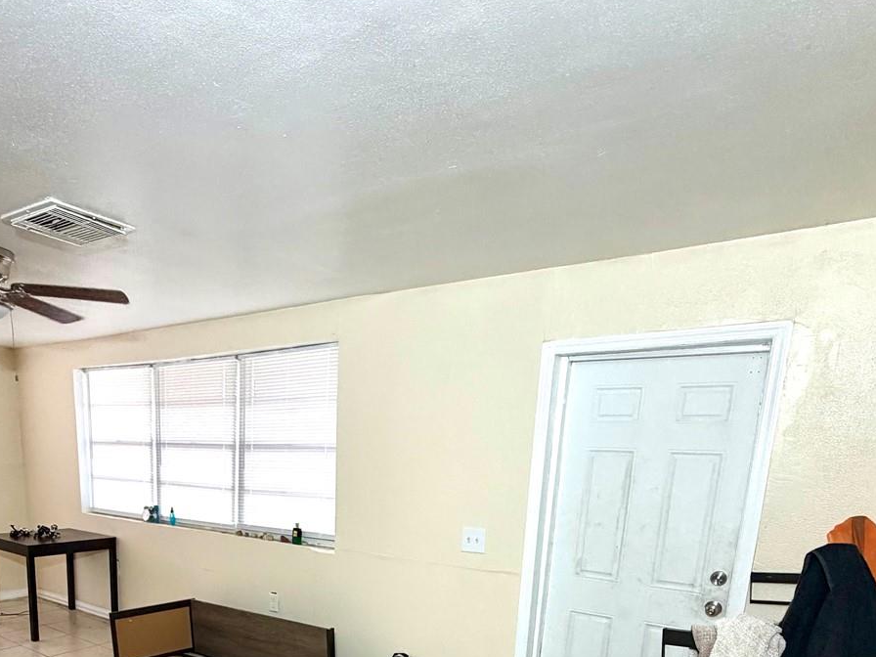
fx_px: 633
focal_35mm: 25
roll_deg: -0.8
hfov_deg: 68.1
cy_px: 576
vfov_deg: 49.6
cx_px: 316
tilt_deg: -12.0
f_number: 2.2
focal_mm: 2.22
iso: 250
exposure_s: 1/121
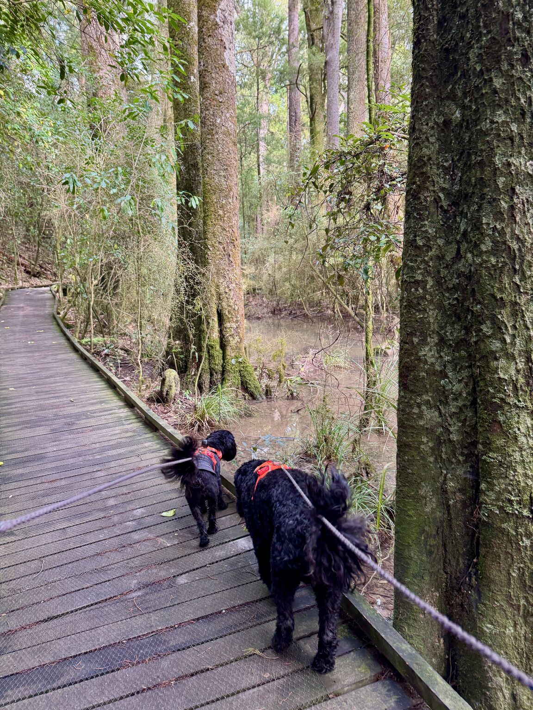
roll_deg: +3.2
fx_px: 493
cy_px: 355
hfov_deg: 56.8
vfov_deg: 71.6
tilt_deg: -9.8
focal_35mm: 24
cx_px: 266
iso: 200
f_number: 1.78
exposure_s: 1/76
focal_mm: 6.76
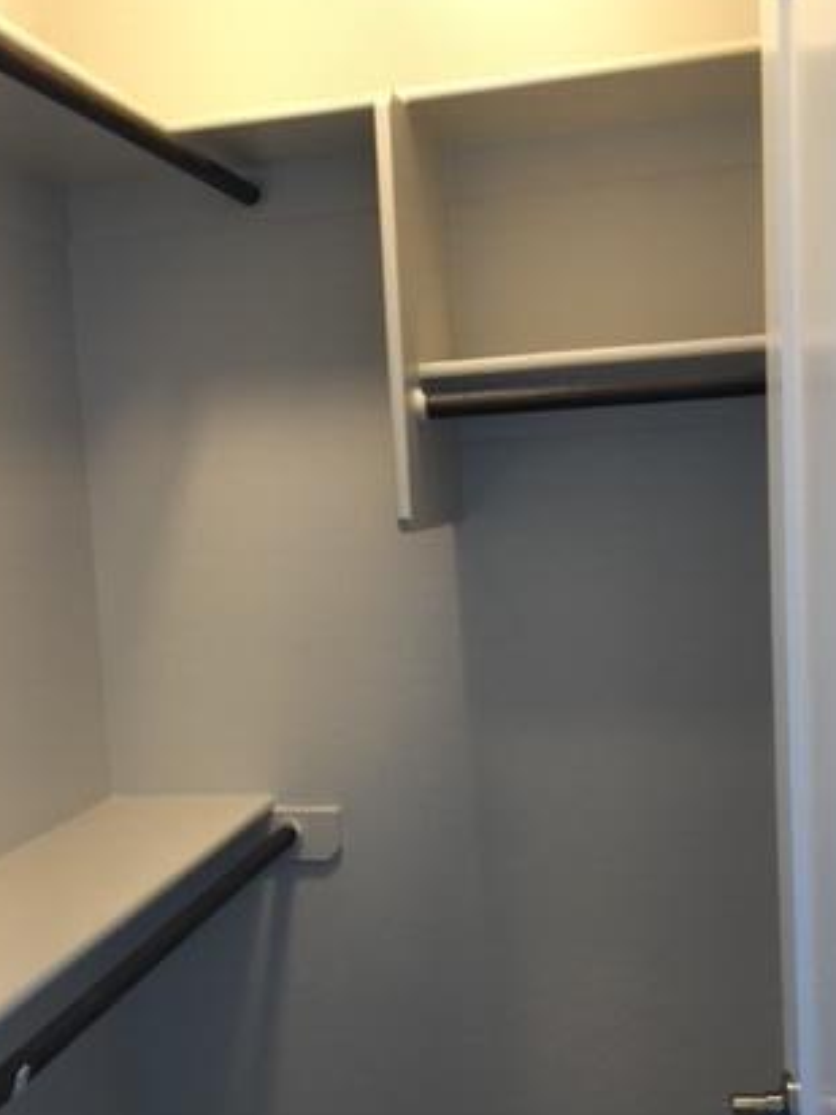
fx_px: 1449
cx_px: 354
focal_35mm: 45
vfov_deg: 41.9
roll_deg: +2.7
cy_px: 658
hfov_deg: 32.1
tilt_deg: -5.0
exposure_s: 1/17
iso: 100
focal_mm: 4.15
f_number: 2.2
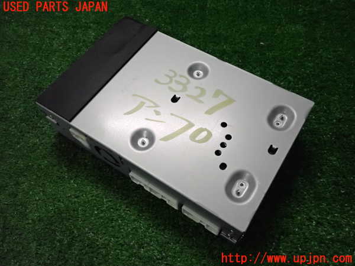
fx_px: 308
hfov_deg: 60.0
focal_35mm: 30
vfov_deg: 46.8
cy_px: 133
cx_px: 178
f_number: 2.3
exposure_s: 1/640
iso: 2000
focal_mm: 5.4
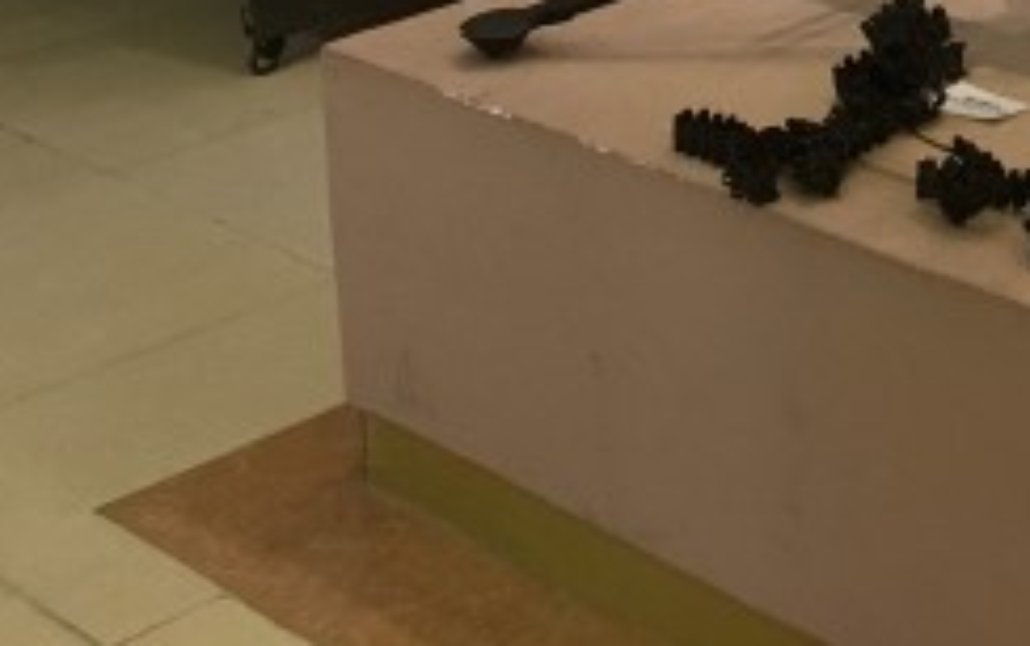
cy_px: -528
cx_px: 1547
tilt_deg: -8.8
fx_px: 2641
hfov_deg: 19.3
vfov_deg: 12.7
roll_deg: -0.6
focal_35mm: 94
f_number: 2.2
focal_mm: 4.15
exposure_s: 1/33
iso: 160
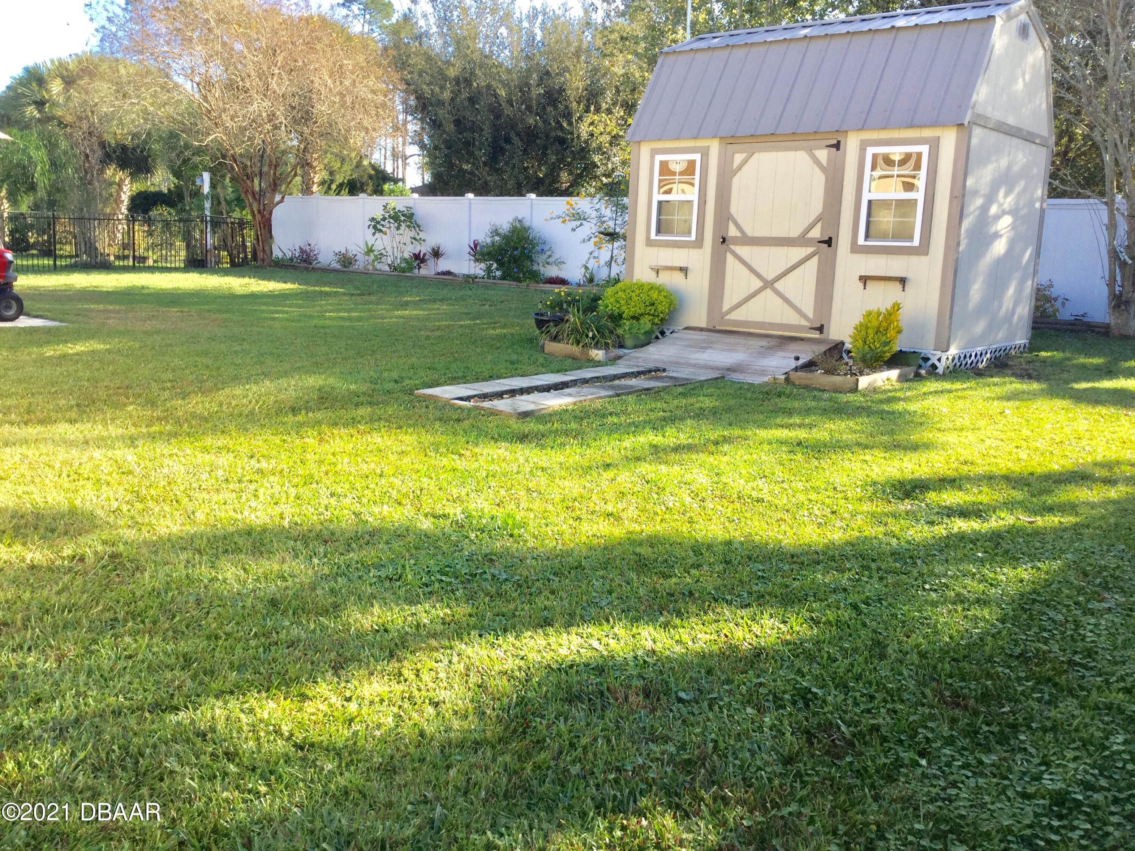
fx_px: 1016
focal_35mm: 31
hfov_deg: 58.4
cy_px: 426
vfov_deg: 45.4
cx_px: 568
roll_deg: -2.5
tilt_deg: -12.1
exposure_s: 1/254
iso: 25
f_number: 2.4
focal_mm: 3.3
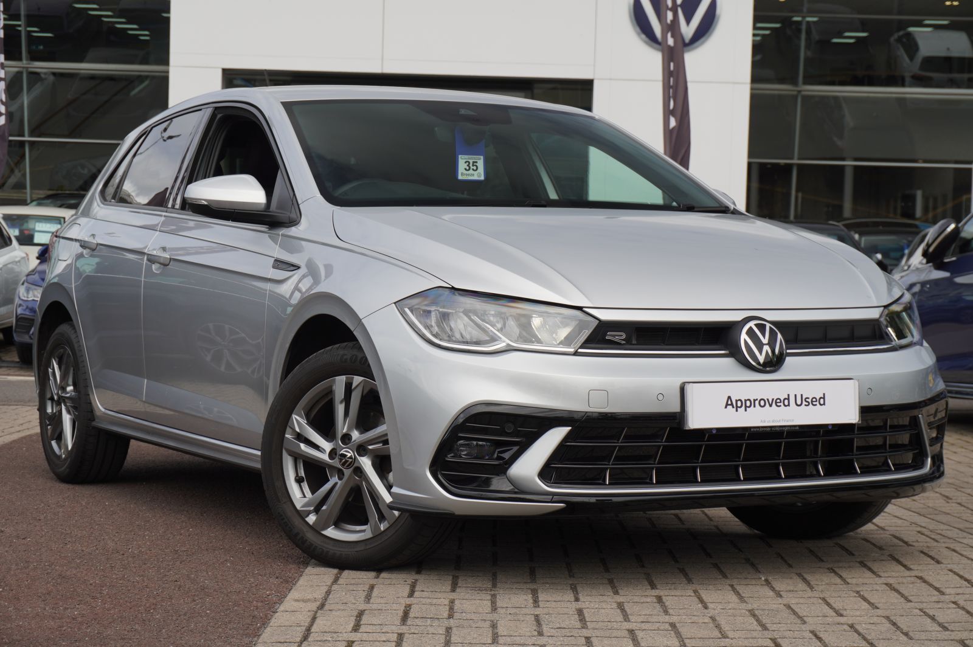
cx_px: 486
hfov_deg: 27.5
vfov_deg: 18.5
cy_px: 324
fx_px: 1985
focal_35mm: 74
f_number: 7.1
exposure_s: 1/250
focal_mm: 49
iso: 100
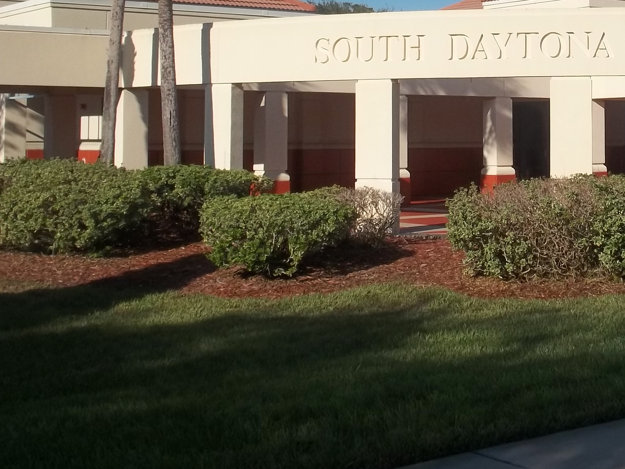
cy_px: 33
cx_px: 559
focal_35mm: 68
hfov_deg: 27.6
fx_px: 1228
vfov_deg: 21.1
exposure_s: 1/320
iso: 64
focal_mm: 5.9
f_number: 8
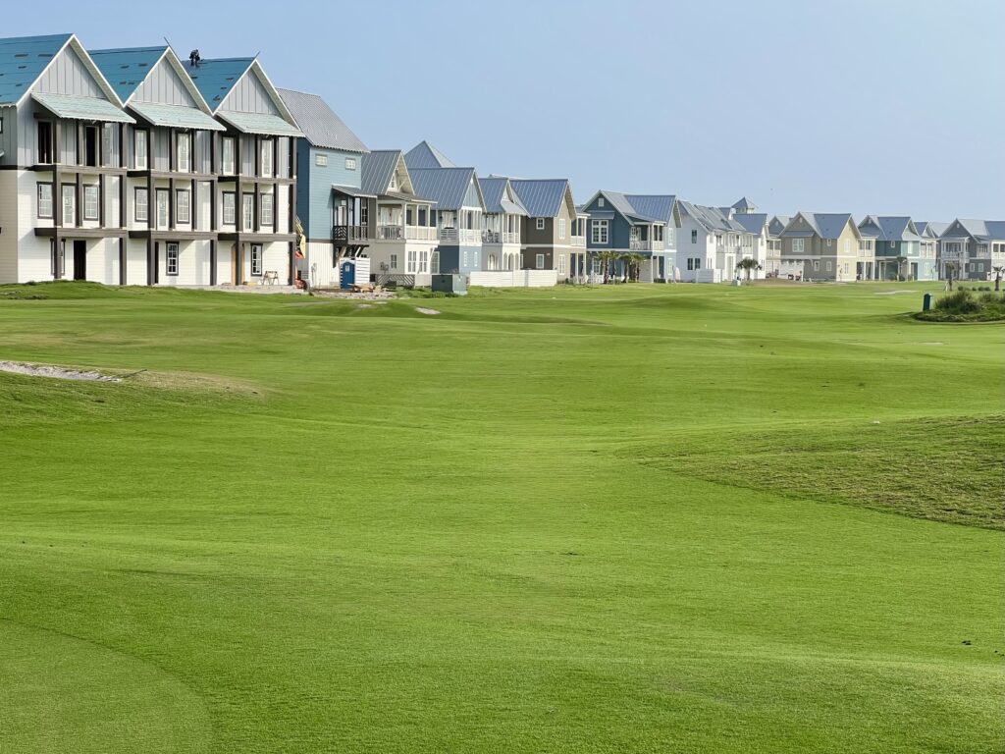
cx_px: 502
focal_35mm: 77
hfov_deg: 25.3
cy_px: 377
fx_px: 2236
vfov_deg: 19.1
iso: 32
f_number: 2.8
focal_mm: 9
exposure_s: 1/791
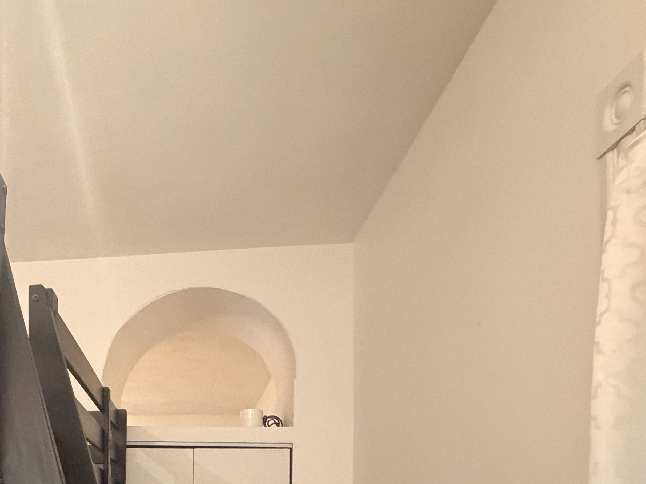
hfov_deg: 50.4
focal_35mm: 33
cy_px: 494
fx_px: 616
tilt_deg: +1.5
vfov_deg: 37.8
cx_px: 90
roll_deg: -1.1
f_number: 2.2
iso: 1250
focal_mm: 2.22
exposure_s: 1/60
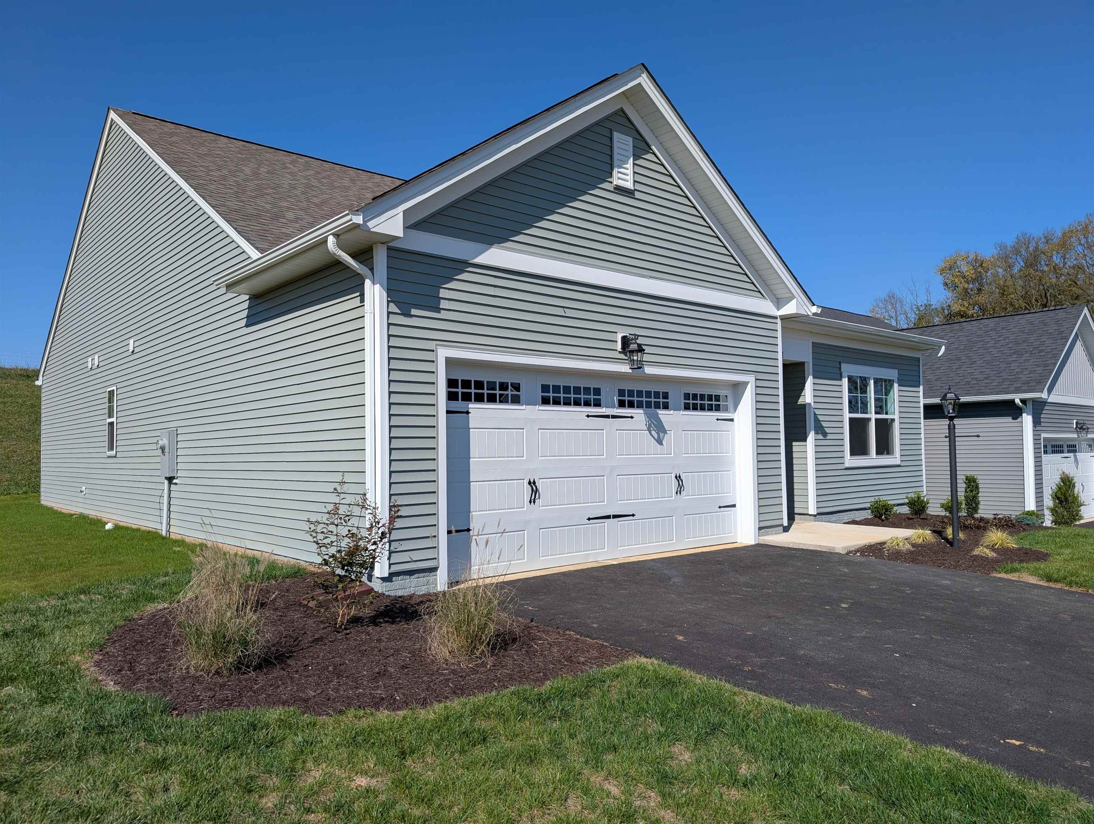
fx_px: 760
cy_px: 412
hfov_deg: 71.5
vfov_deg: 56.9
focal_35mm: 24
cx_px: 547
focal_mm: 6.9
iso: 21
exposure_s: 1/2404
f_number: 1.68
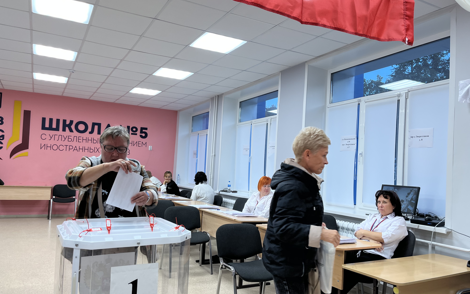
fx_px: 359
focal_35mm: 28
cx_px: 237
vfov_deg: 44.5
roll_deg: -2.0
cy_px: 163
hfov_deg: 66.5
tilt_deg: +1.6
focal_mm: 5.1
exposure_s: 1/100
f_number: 1.6
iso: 64
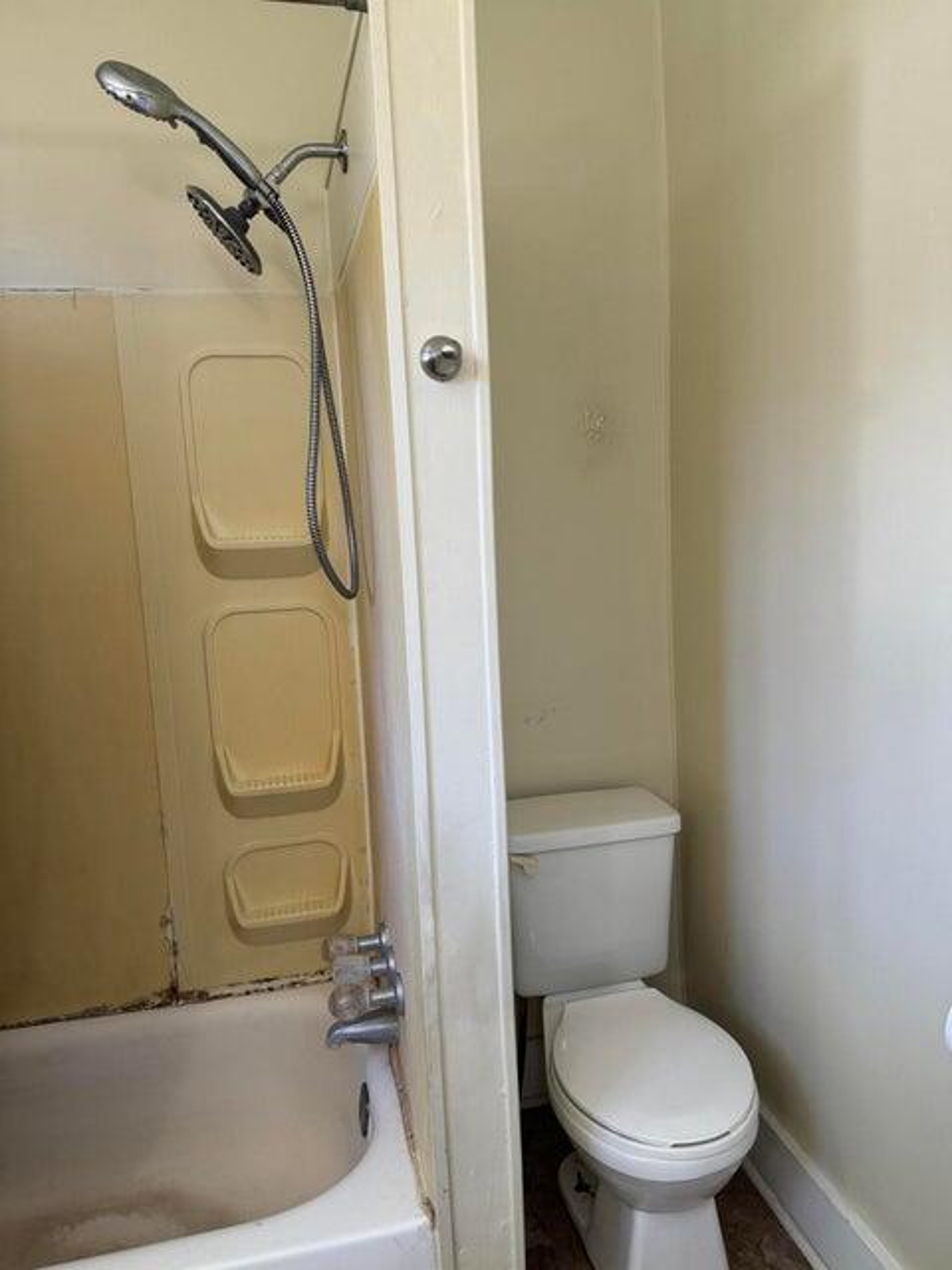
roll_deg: +2.6
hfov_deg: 56.8
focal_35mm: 24
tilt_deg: -8.1
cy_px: 635
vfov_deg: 71.6
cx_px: 476
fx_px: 880
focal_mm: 6.76
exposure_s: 1/120
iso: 200
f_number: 1.78
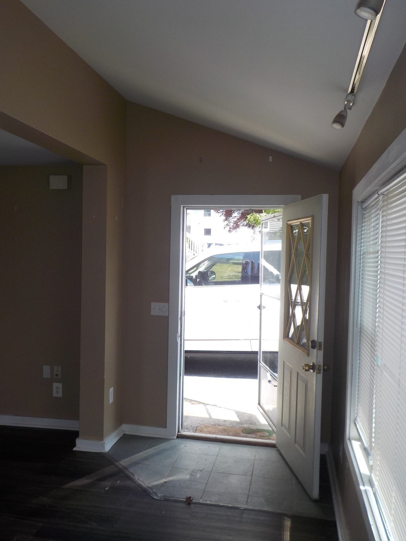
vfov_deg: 60.0
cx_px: 203
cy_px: 270
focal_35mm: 30
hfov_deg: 46.8
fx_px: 469
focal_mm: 4.1
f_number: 3.3
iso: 125
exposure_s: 1/200
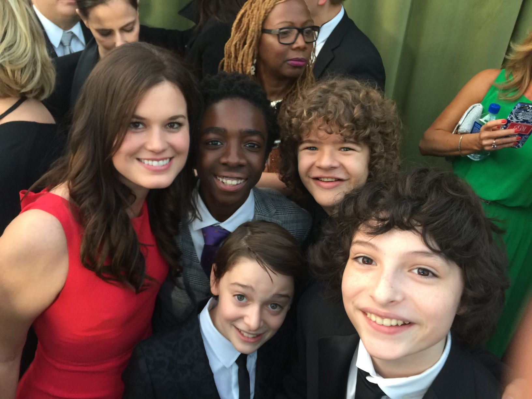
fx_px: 446
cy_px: 200
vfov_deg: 48.2
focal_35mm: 29
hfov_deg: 61.7
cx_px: 266
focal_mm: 4.15
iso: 40
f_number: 2.2
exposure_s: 1/15
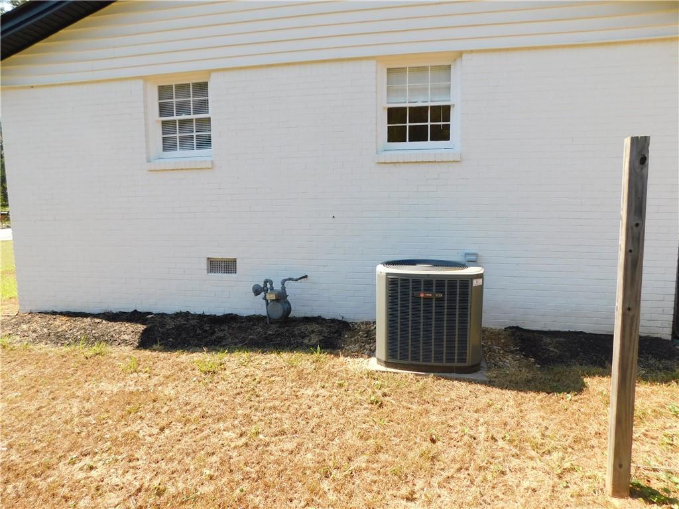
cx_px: 340
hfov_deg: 73.9
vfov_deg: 58.9
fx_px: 451
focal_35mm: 23
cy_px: 254
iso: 125
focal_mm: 4
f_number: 3
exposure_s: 1/640
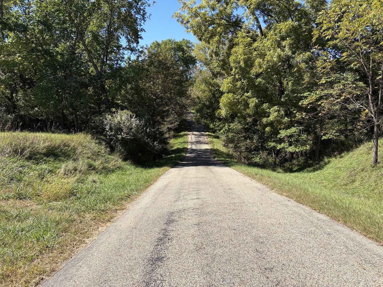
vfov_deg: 53.1
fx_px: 288
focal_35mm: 26
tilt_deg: -6.5
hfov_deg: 67.3
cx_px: 192
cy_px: 144
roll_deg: +0.4
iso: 50
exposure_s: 1/1901
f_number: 1.6
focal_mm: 5.96
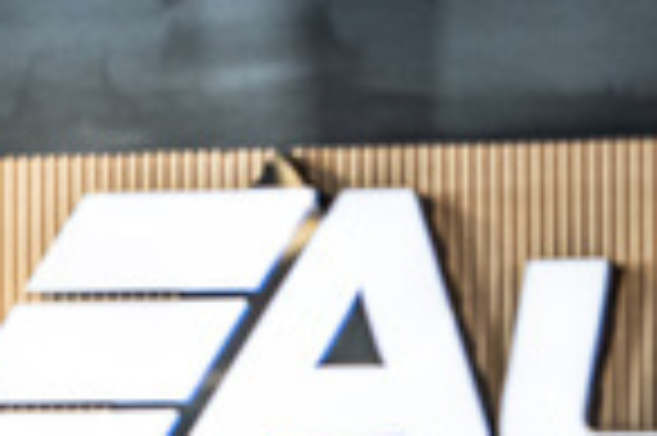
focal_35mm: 527
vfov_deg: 2.6
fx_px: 9607
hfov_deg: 3.8
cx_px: 1879
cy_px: 1447
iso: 800
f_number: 4
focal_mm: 75
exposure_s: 1/125
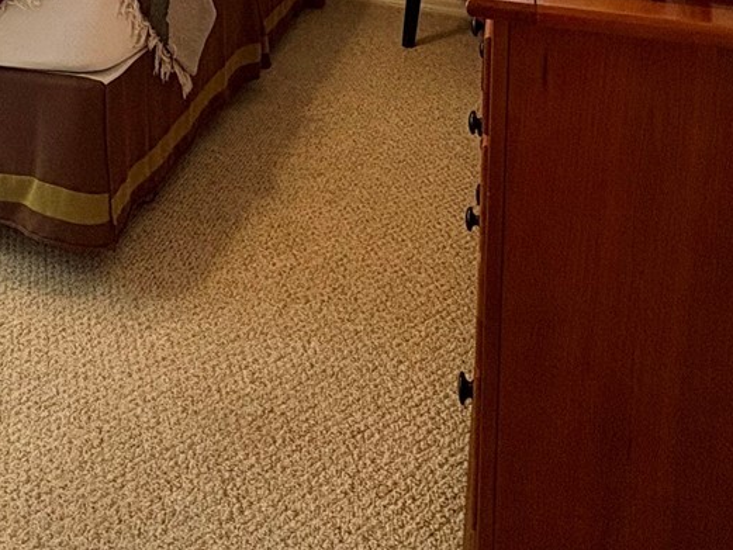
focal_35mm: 43
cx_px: 153
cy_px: -225
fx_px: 911
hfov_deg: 42.0
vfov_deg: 26.5
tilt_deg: -2.5
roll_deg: -0.1
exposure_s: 1/60
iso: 160
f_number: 2.2
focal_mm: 2.22
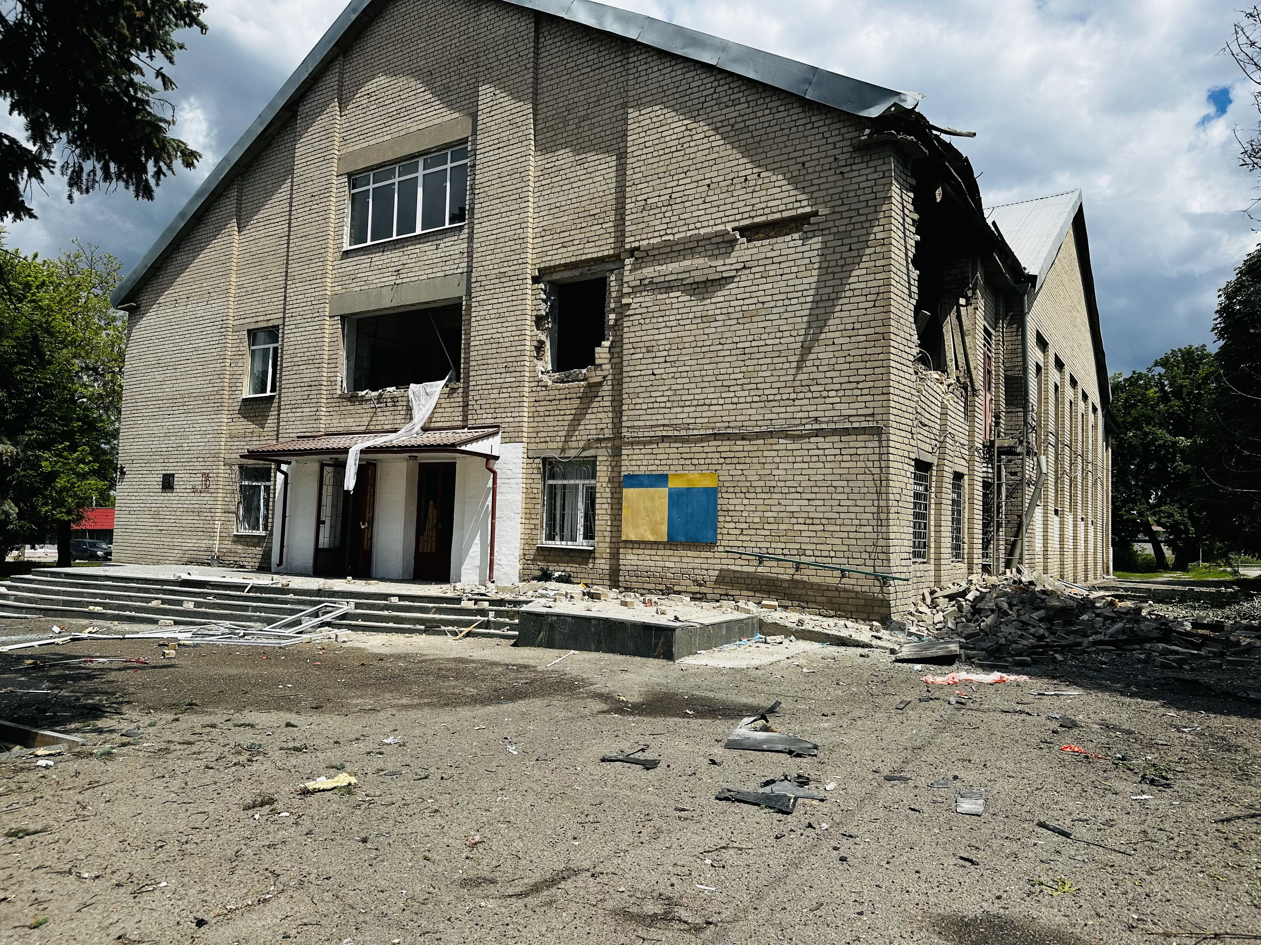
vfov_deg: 56.8
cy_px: 472
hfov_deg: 71.6
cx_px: 630
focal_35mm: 24
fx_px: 874
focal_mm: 6.9
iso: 80
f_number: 1.8
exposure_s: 1/6623
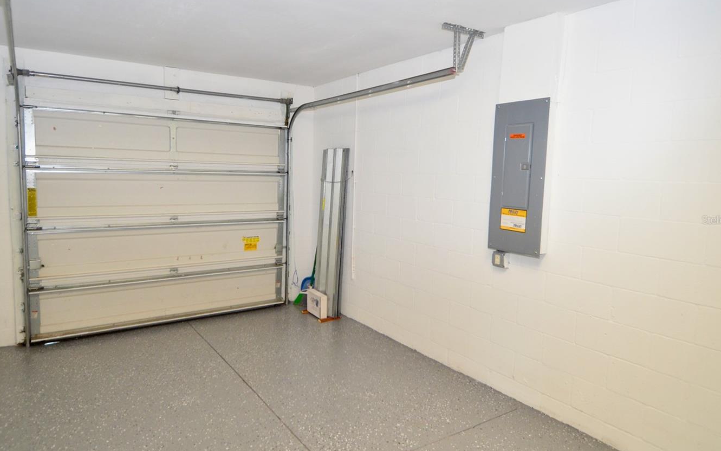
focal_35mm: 22
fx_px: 432
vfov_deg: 55.1
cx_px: 317
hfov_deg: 79.3
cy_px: 220
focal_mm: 12
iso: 1000
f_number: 4
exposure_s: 1/60
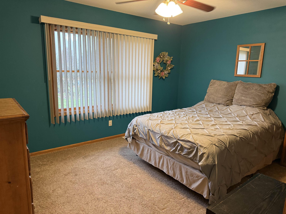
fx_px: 198
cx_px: 143
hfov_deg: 71.6
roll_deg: -1.1
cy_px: 107
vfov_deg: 56.8
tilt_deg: -11.3
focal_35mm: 24
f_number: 1.78
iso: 200
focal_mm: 6.76
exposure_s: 1/60
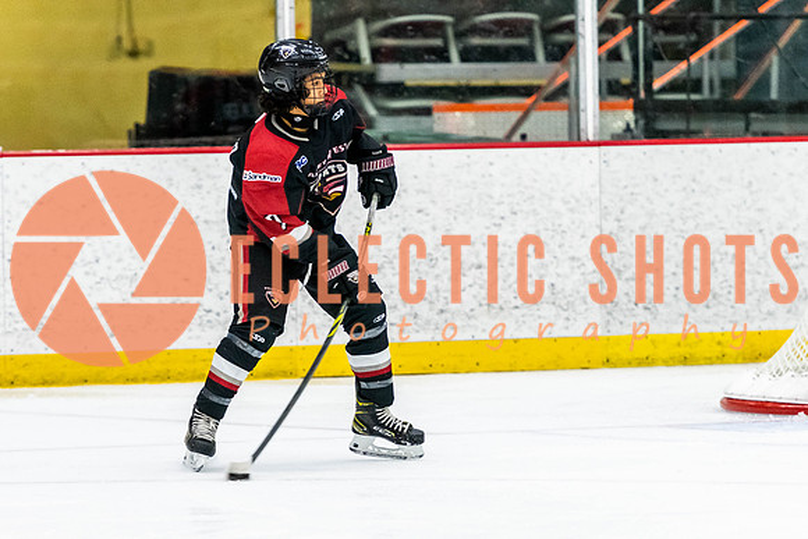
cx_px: 344
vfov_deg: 4.3
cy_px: 287
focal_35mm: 317
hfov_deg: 6.5
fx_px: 7109
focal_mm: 180
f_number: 2.8
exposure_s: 1/640
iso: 3200
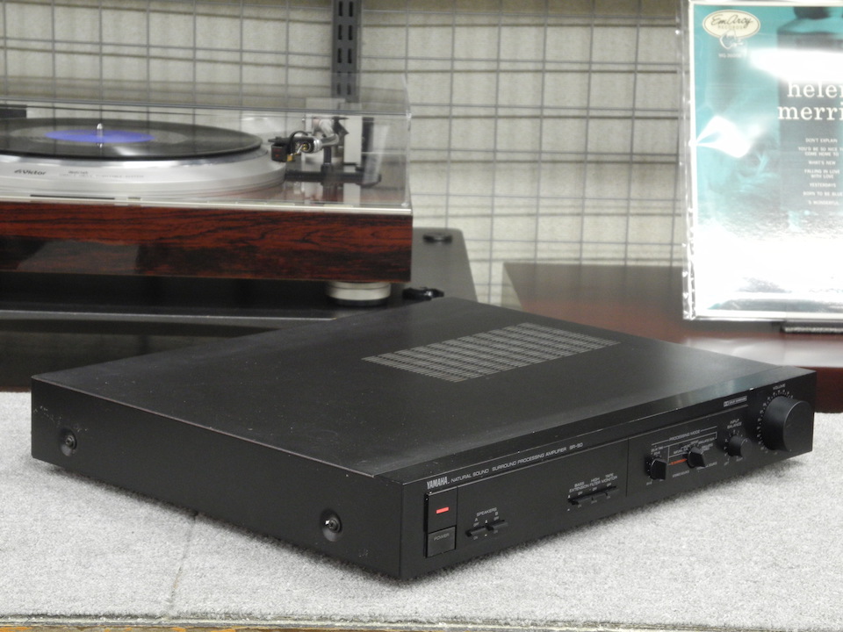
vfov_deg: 15.7
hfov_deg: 20.9
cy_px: 316
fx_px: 2289
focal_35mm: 94
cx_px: 422
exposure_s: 1/13.6
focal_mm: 20.1
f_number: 4.5
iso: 400
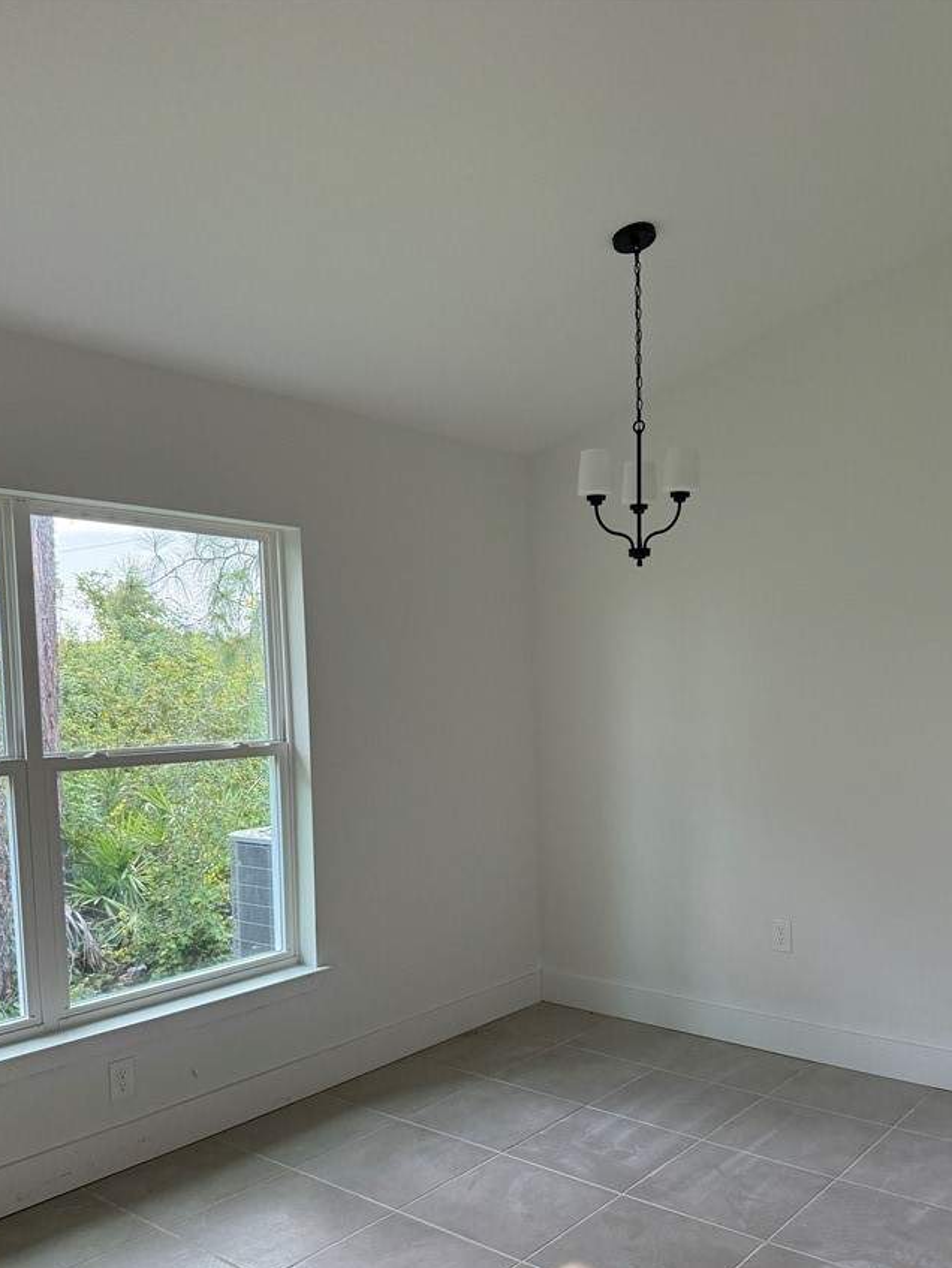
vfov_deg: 61.1
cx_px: 533
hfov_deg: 48.2
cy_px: 759
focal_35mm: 29
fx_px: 1063
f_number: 1.78
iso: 200
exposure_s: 1/212
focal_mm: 6.76
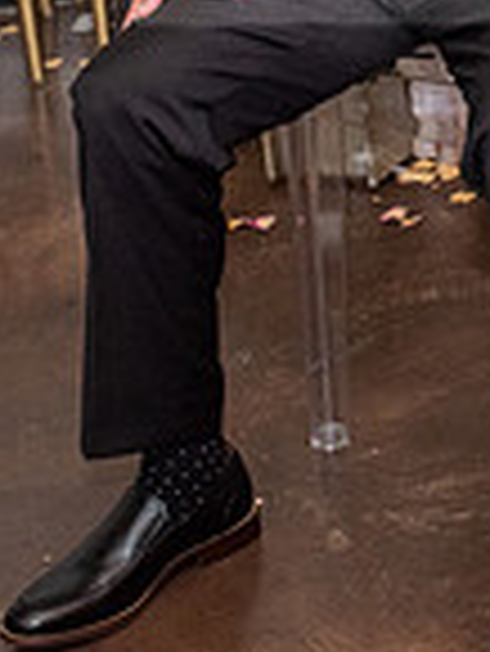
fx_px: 2186
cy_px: -81
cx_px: 680
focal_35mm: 116
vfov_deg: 16.4
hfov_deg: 12.3
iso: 1600
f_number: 4.5
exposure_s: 1/125
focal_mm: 26
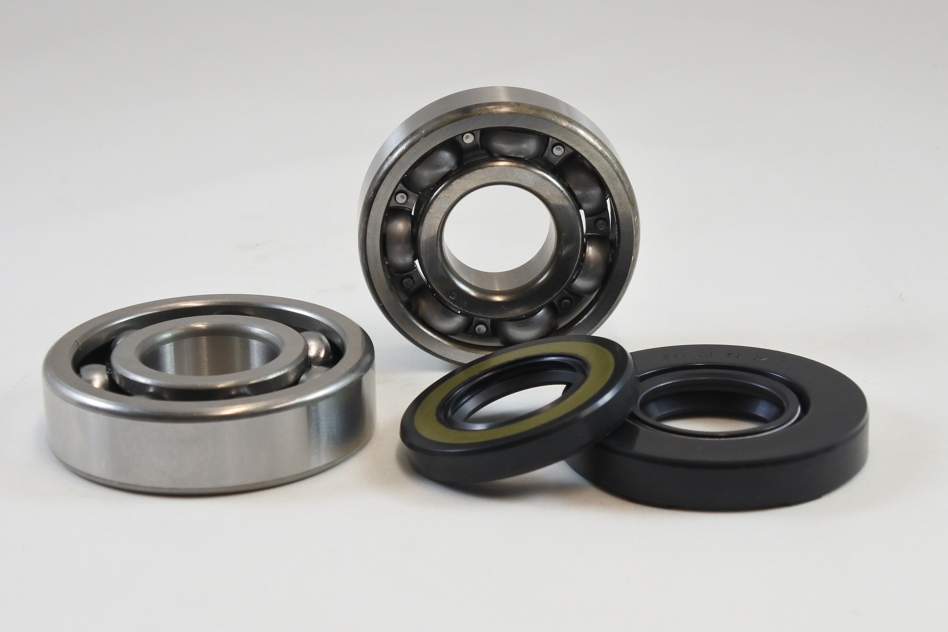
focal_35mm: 69
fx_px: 1817
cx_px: 474
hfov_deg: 29.2
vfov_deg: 19.7
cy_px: 316
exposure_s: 1/125
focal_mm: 25.6
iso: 640
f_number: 5.3
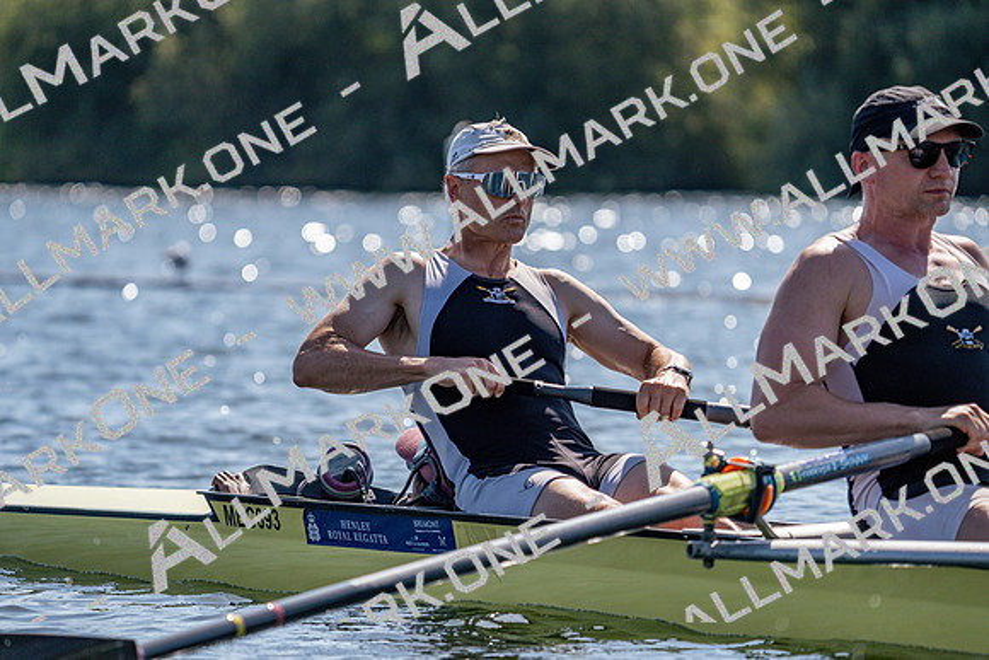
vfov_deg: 4.7
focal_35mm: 295
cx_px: 494
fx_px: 8106
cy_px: 330
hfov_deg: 7.0
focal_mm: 295
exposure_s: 1/2000
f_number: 5.6
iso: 320
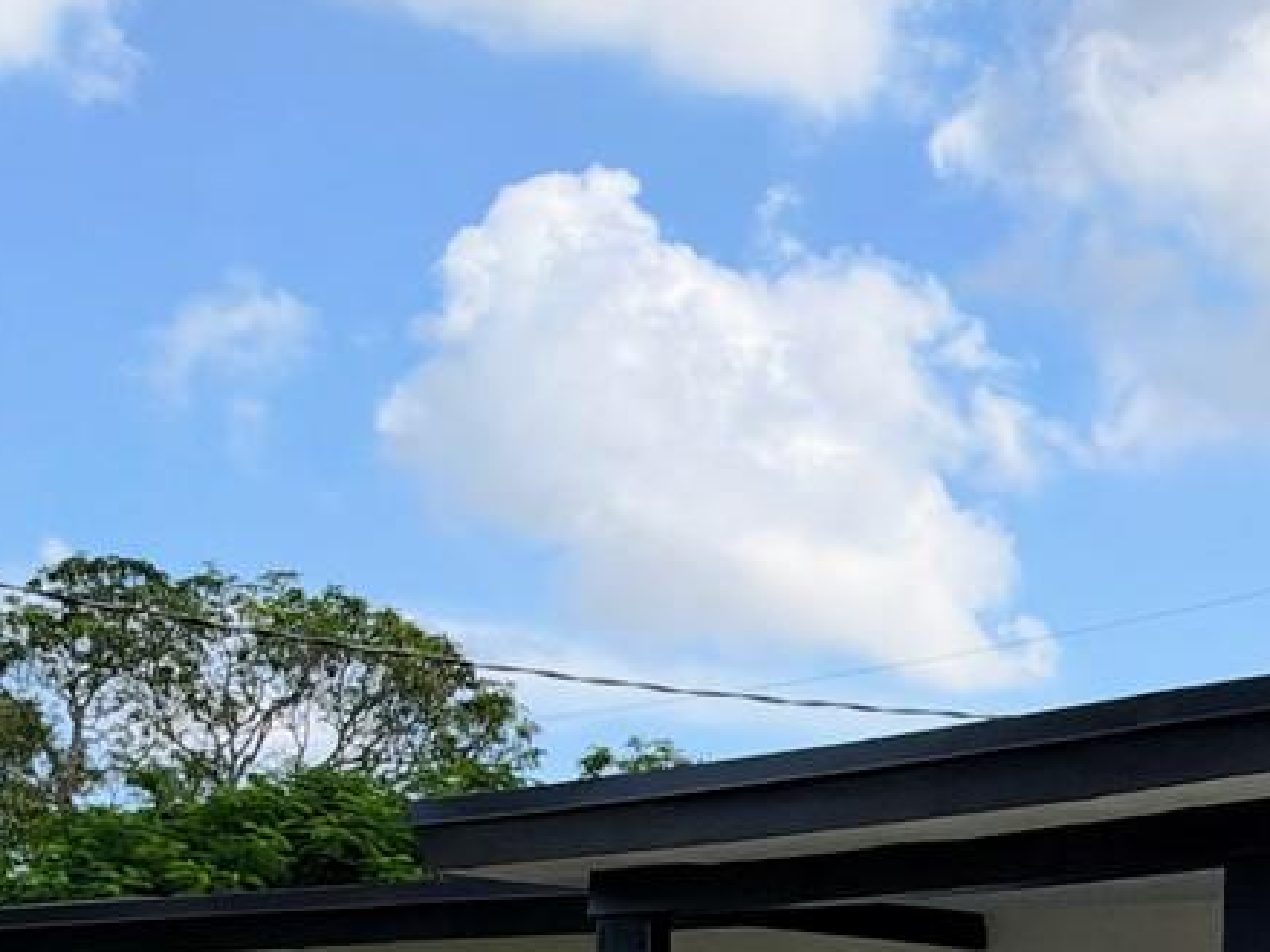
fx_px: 4145
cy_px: 1395
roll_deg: -1.6
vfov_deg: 12.5
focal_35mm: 113
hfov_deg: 16.4
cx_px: 1692
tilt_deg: +0.1
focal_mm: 6.93
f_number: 1.8
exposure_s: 1/6024
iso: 64
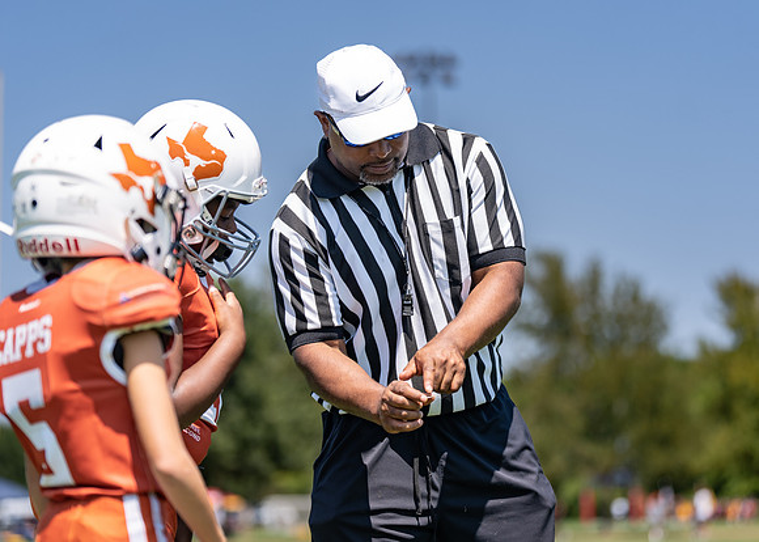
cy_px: 271
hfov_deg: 16.4
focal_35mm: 122
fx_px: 2638
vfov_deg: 11.7
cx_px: 380
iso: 100
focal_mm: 111
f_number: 2.8
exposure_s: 1/1250
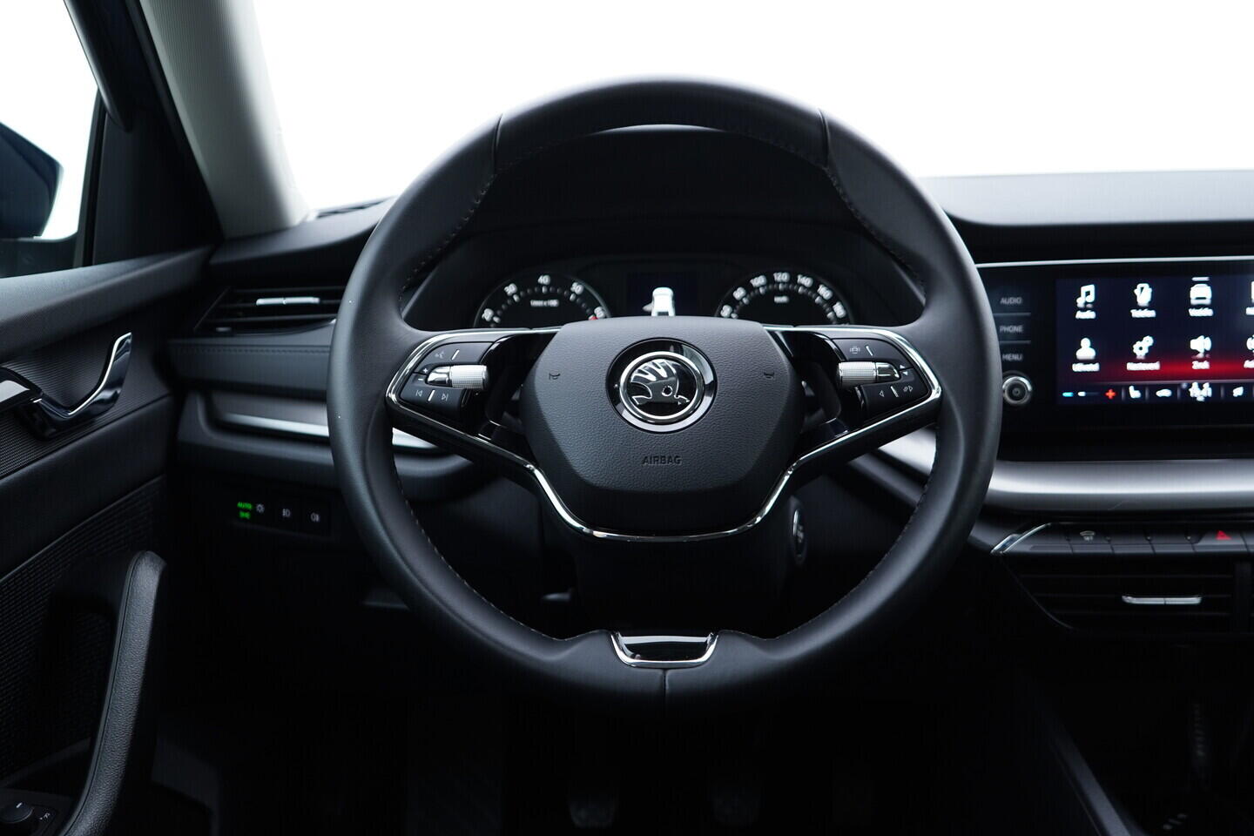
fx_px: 1254
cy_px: 418
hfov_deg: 53.1
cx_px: 627
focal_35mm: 36
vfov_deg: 36.9
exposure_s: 1/40
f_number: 2.8
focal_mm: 24
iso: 200
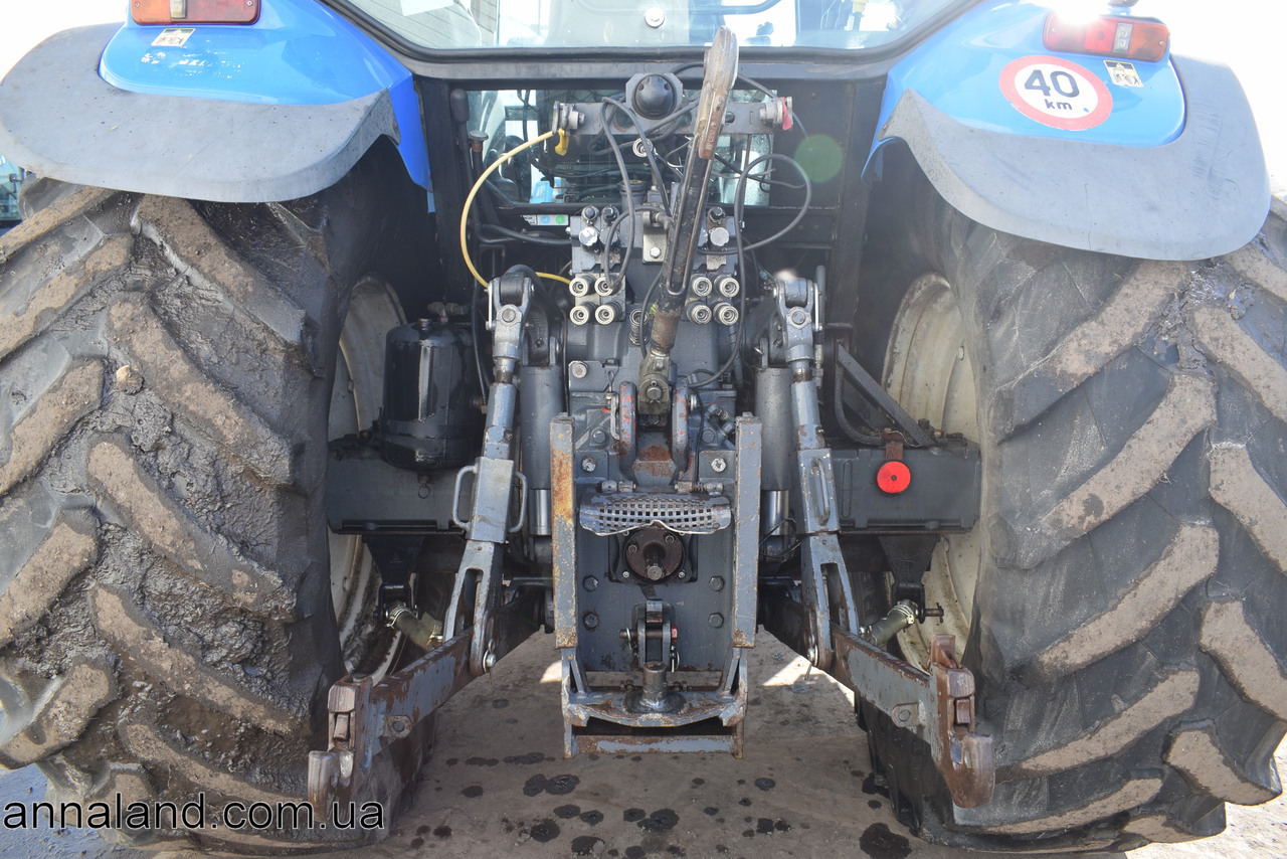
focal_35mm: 27
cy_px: 430
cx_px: 644
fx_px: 965
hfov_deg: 67.4
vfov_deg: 48.0
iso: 200
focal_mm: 18
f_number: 6.3
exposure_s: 1/125
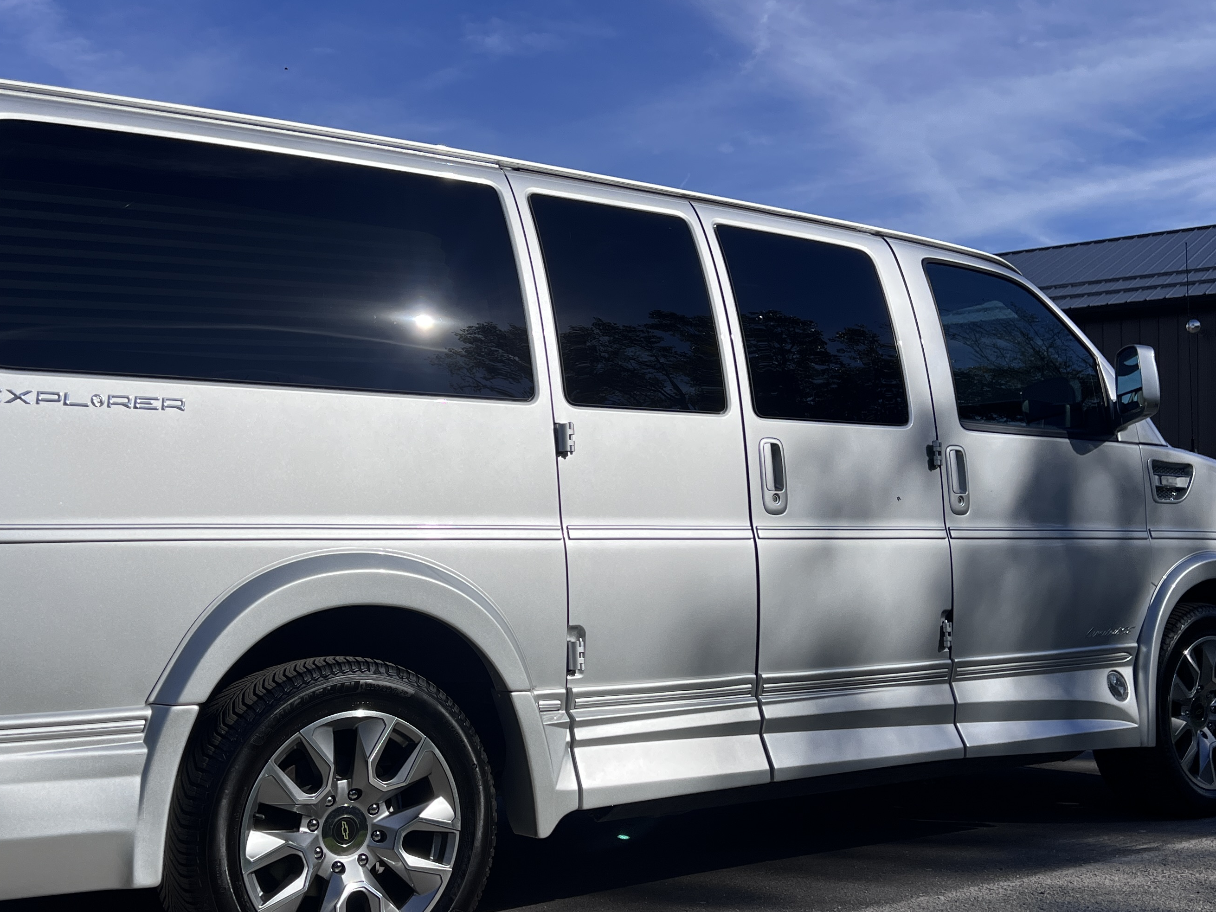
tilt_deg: -0.2
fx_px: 1405
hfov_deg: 46.7
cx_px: 528
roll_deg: +1.2
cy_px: 572
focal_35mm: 40
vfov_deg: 35.8
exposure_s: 1/11364
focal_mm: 5.7
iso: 50
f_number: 1.5
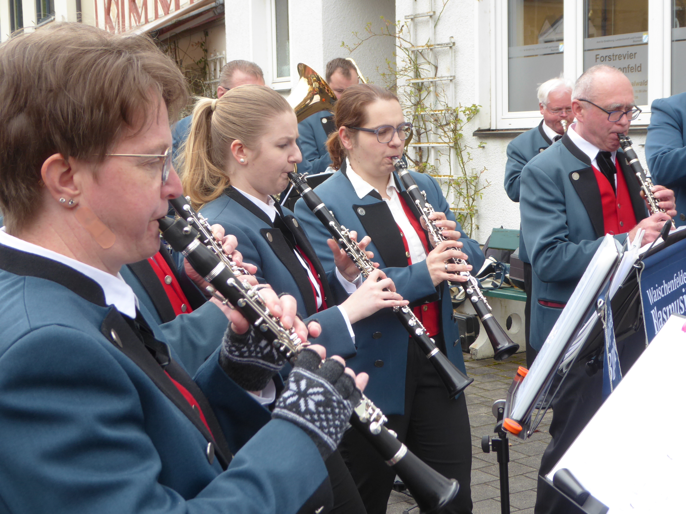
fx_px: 1288
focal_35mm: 65
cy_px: 257
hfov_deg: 29.8
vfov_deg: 22.6
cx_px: 343
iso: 80
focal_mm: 10.9
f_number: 4.3
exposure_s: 1/100
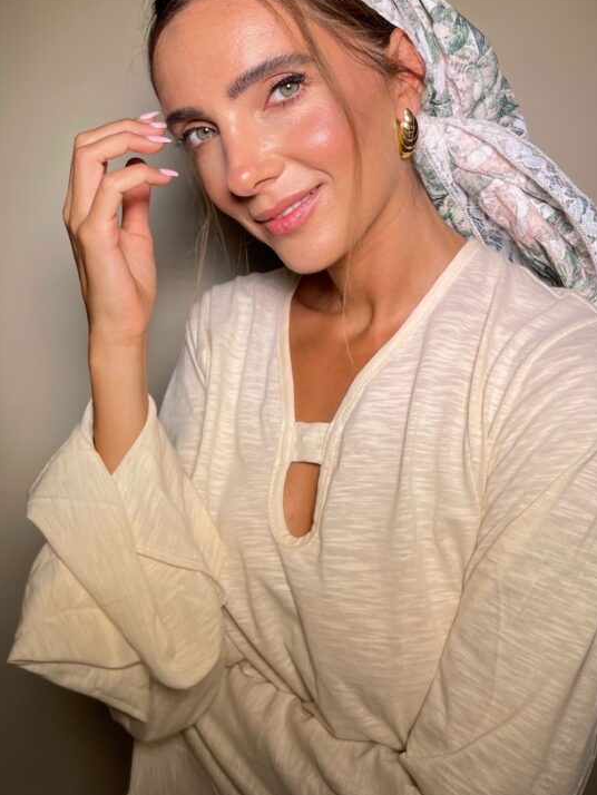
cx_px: 291
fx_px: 804
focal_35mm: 35
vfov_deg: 51.6
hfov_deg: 40.7
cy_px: 264
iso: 32
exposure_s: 1/160
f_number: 1.6
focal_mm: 5.1
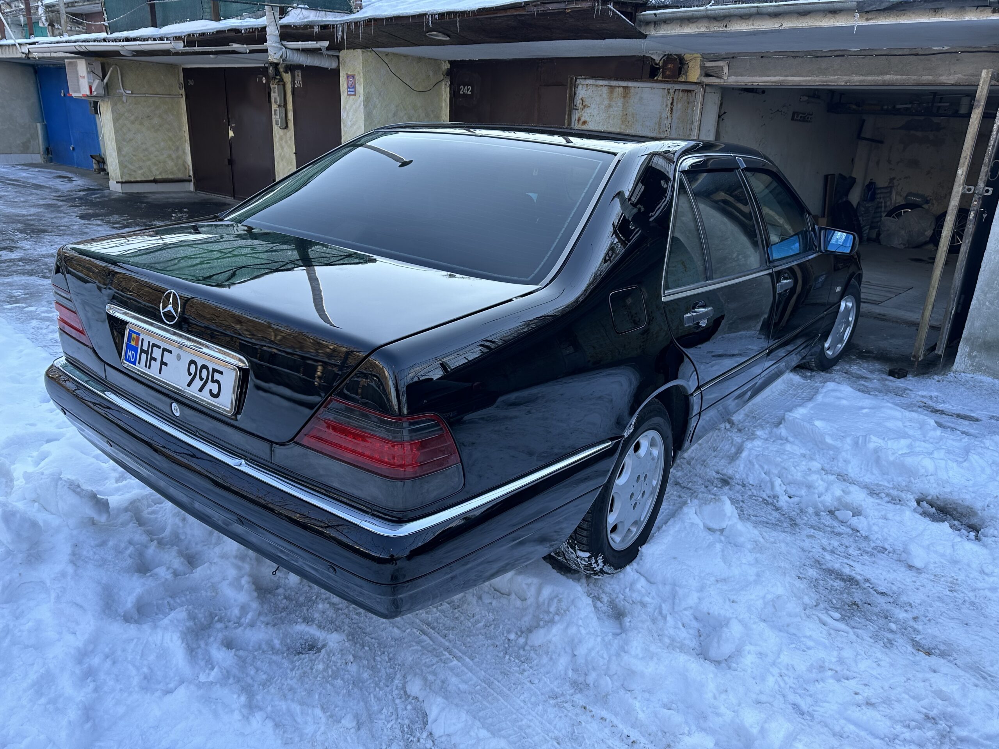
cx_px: 500
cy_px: 374
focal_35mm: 24
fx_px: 693
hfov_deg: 71.6
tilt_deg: -19.3
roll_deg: -2.2
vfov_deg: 56.8
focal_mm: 6.86
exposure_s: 1/604
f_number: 1.78
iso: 80
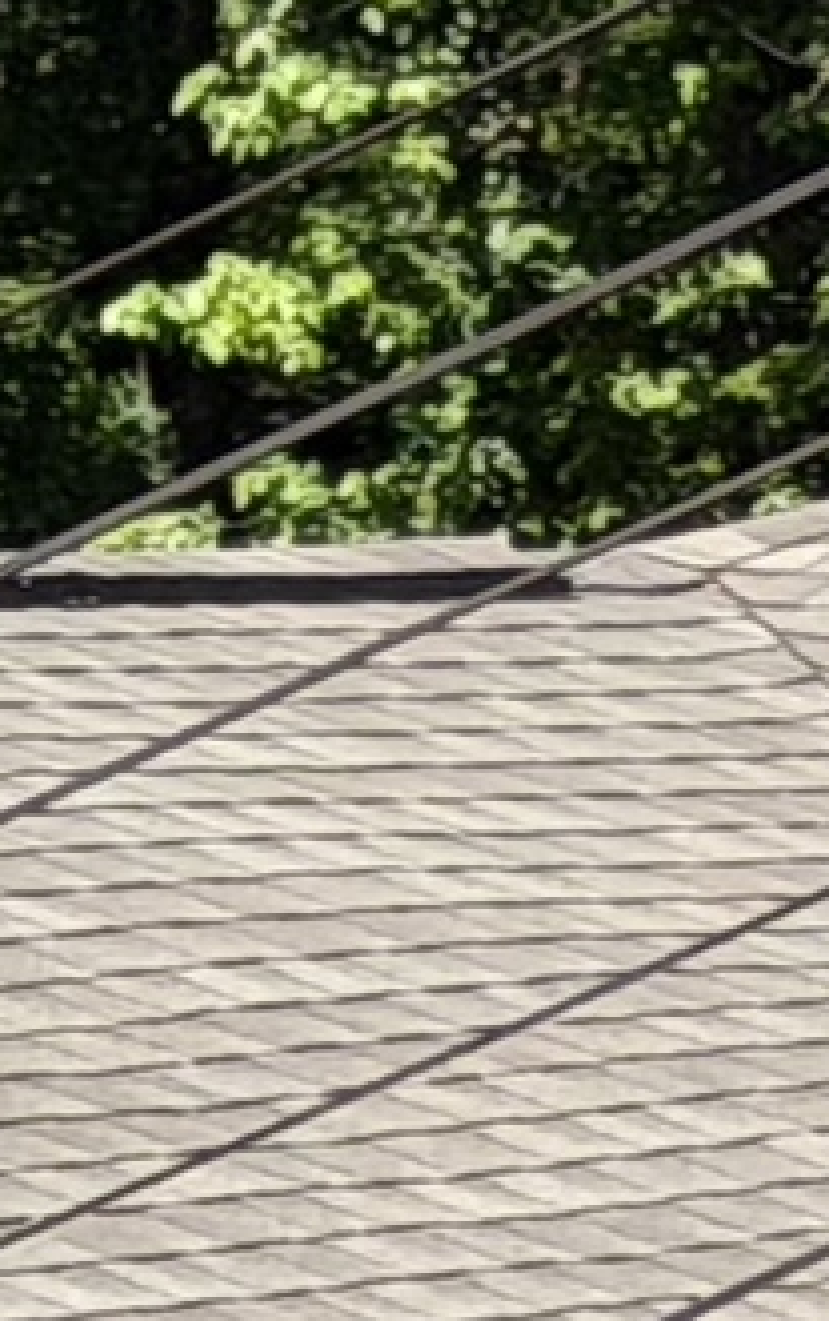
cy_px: 3823
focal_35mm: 473
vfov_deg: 4.3
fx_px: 17054
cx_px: 757
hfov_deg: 2.8
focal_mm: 6.76
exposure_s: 1/2865
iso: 64
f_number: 1.78
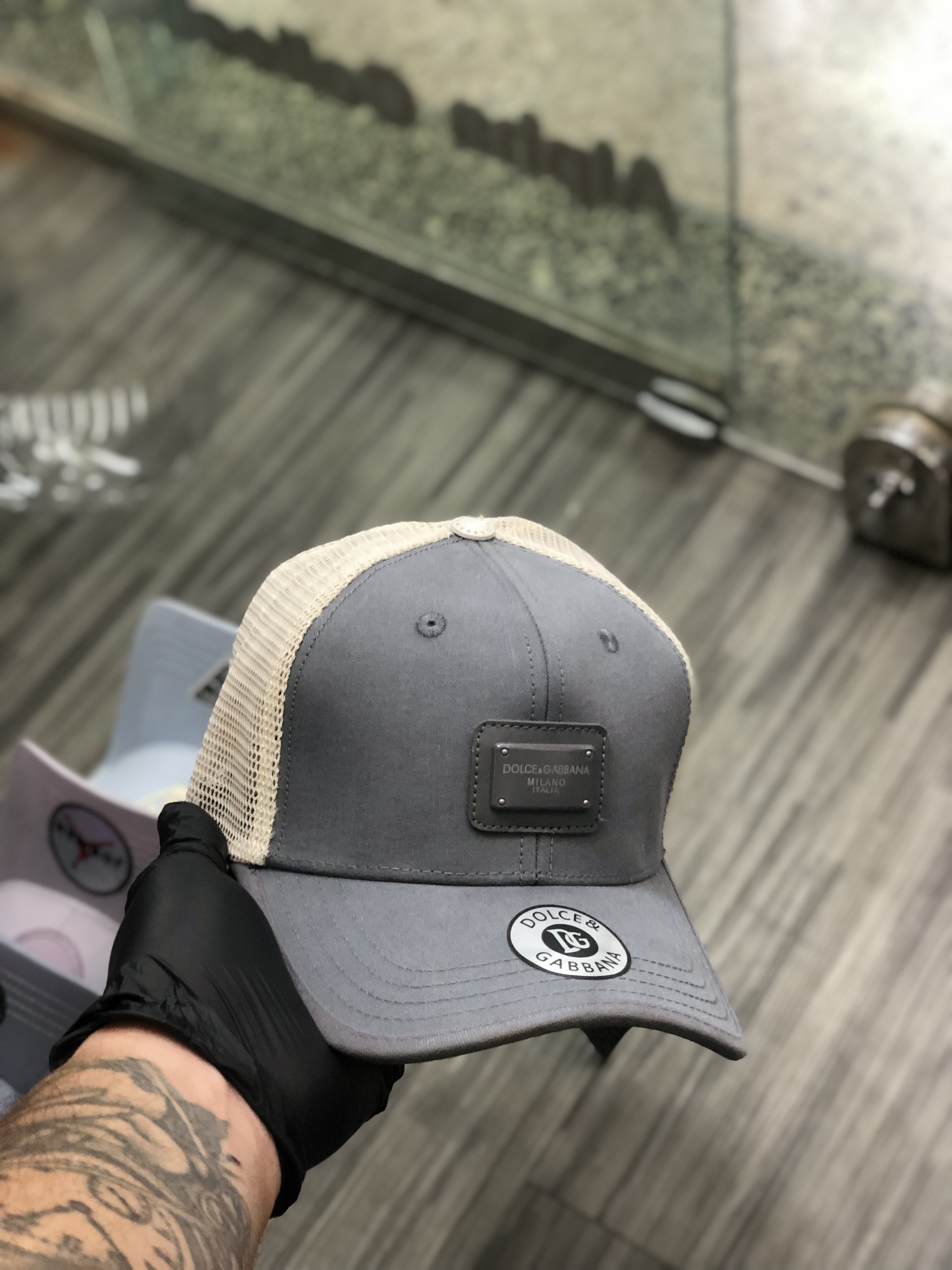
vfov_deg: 36.8
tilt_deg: -51.1
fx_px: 1907
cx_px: 476
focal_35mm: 52
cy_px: 635
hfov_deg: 28.0
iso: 160
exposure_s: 1/24
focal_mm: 6
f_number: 2.4
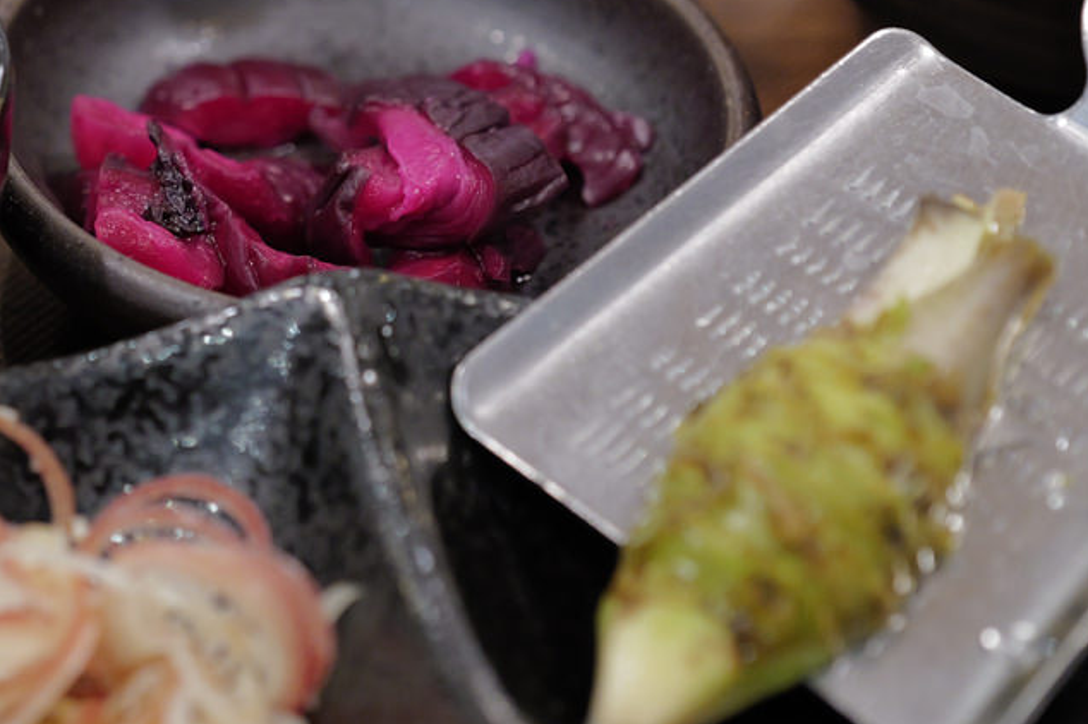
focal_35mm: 139
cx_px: -2
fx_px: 4199
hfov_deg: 14.5
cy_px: 73
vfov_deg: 9.8
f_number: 2.8
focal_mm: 43
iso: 1250
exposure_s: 1/80
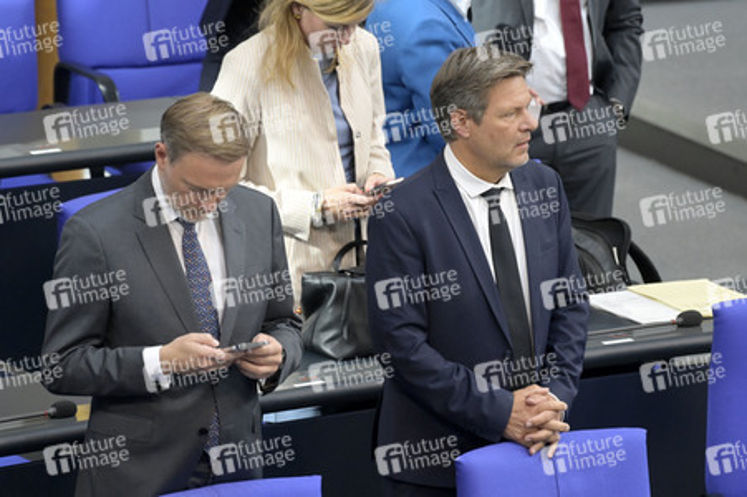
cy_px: 248
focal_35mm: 320
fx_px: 6635
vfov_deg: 4.3
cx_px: 374
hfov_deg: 6.4
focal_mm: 320
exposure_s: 1/320
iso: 8000
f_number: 5.6
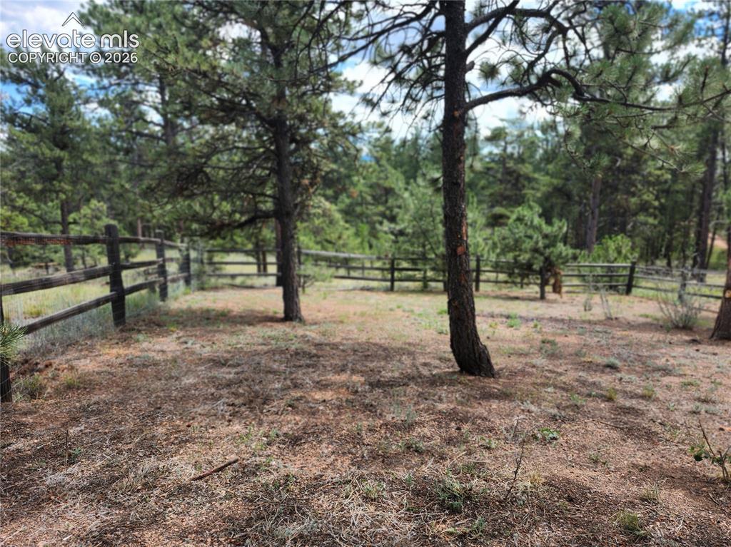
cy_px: 274
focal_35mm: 23
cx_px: 366
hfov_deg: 74.0
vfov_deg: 58.8
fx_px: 485
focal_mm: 5.54
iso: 25
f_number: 1.8
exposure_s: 1/481
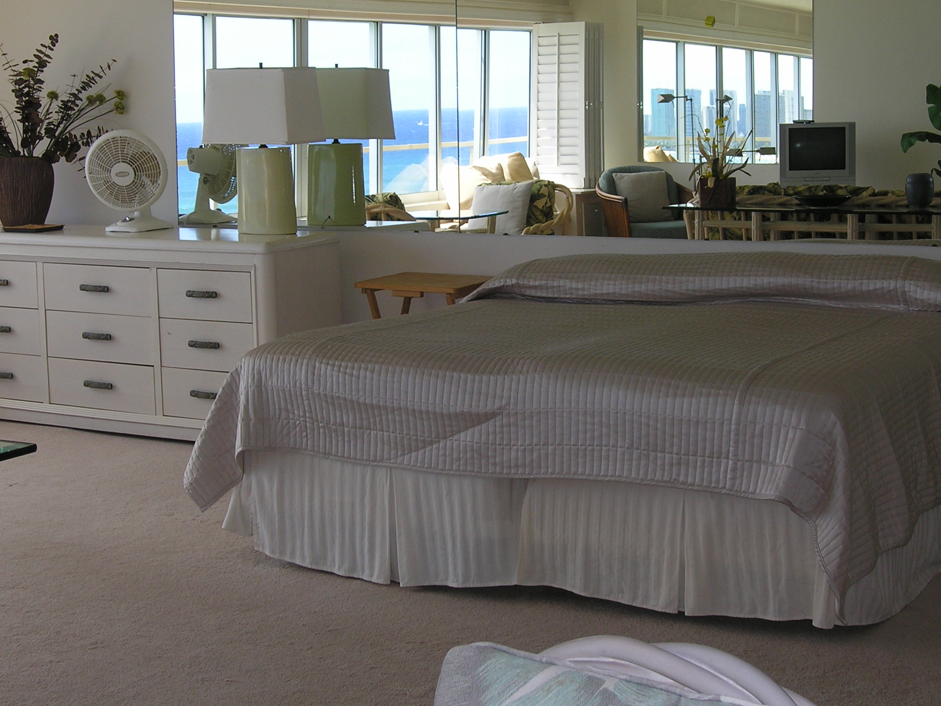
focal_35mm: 64
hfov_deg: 30.3
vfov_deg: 22.8
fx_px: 1740
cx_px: 464
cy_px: 242
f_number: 5
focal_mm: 10
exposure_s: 1/96.6
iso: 50
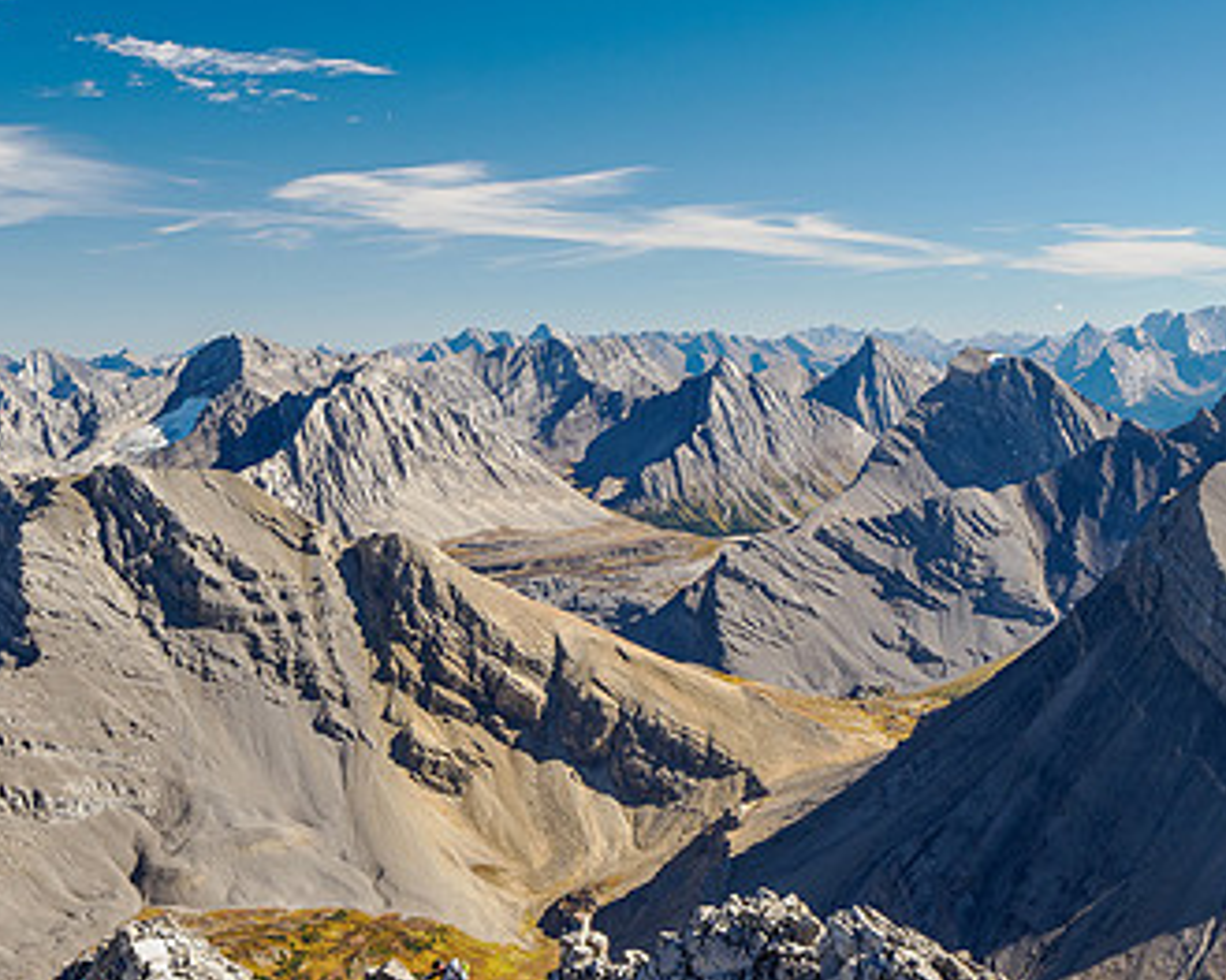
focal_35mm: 62
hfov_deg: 30.4
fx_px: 2249
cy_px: 583
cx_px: 742
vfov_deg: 24.5
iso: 200
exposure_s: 1/100
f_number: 8
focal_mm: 18
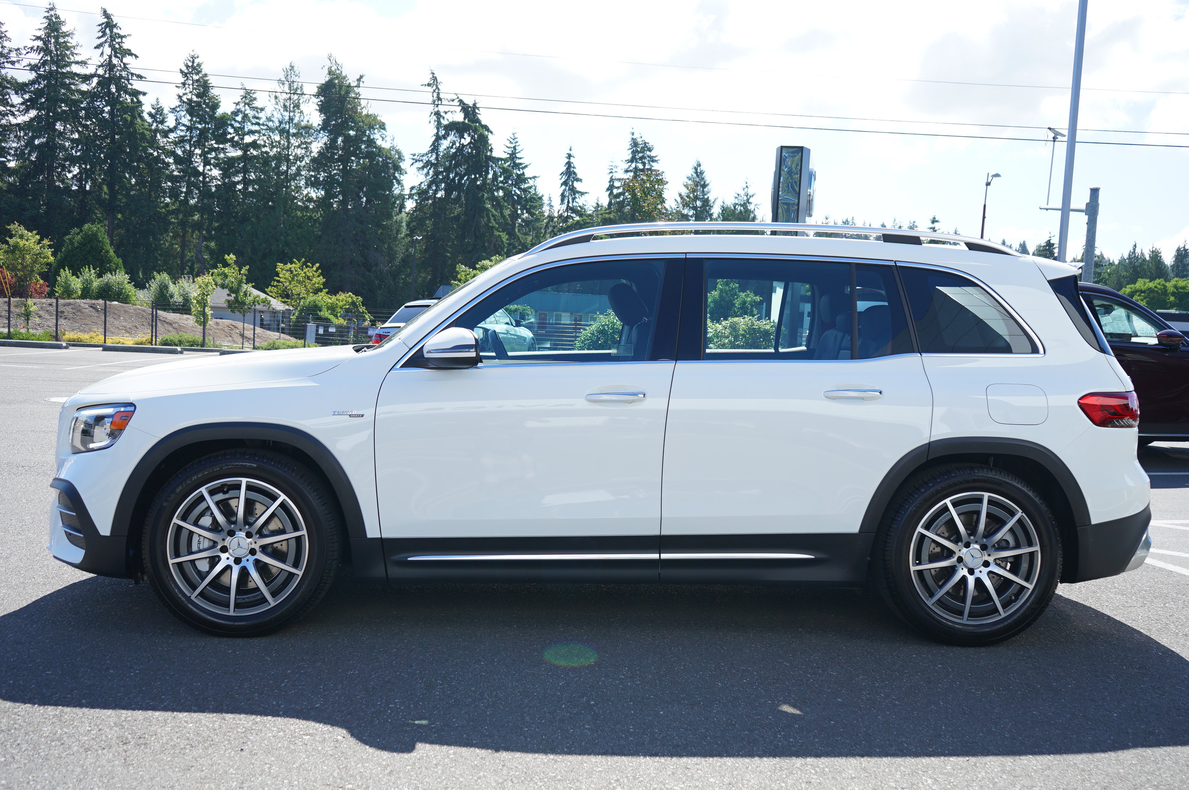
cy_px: 395
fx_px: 1155
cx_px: 594
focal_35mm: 35
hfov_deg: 54.5
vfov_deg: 37.8
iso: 100
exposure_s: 1/200
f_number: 6.3
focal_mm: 35
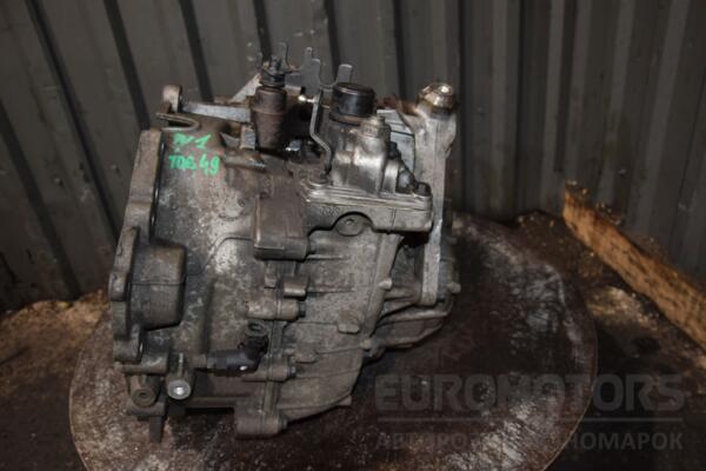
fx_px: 529
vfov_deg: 47.9
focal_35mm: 27
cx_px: 353
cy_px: 236
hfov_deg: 67.4
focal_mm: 18
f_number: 5
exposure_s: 1/60
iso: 800
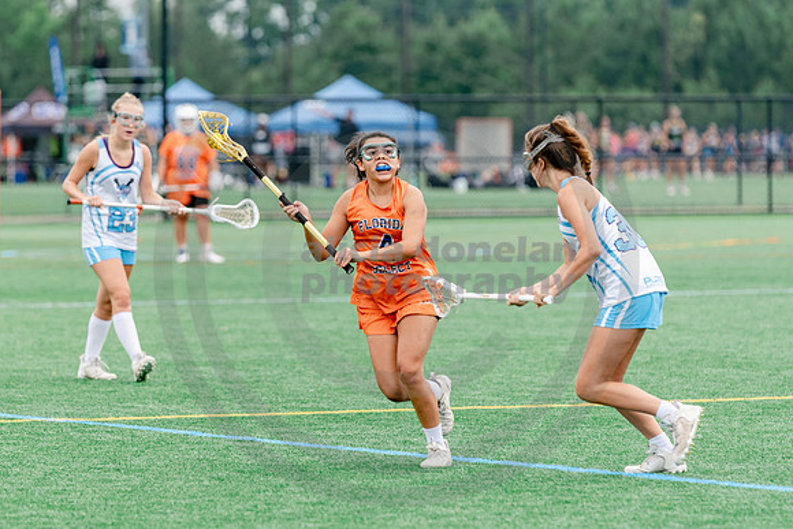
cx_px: 326
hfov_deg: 6.9
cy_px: 281
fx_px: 6548
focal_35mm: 297
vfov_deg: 4.6
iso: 250
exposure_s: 1/640
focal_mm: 200
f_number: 3.2
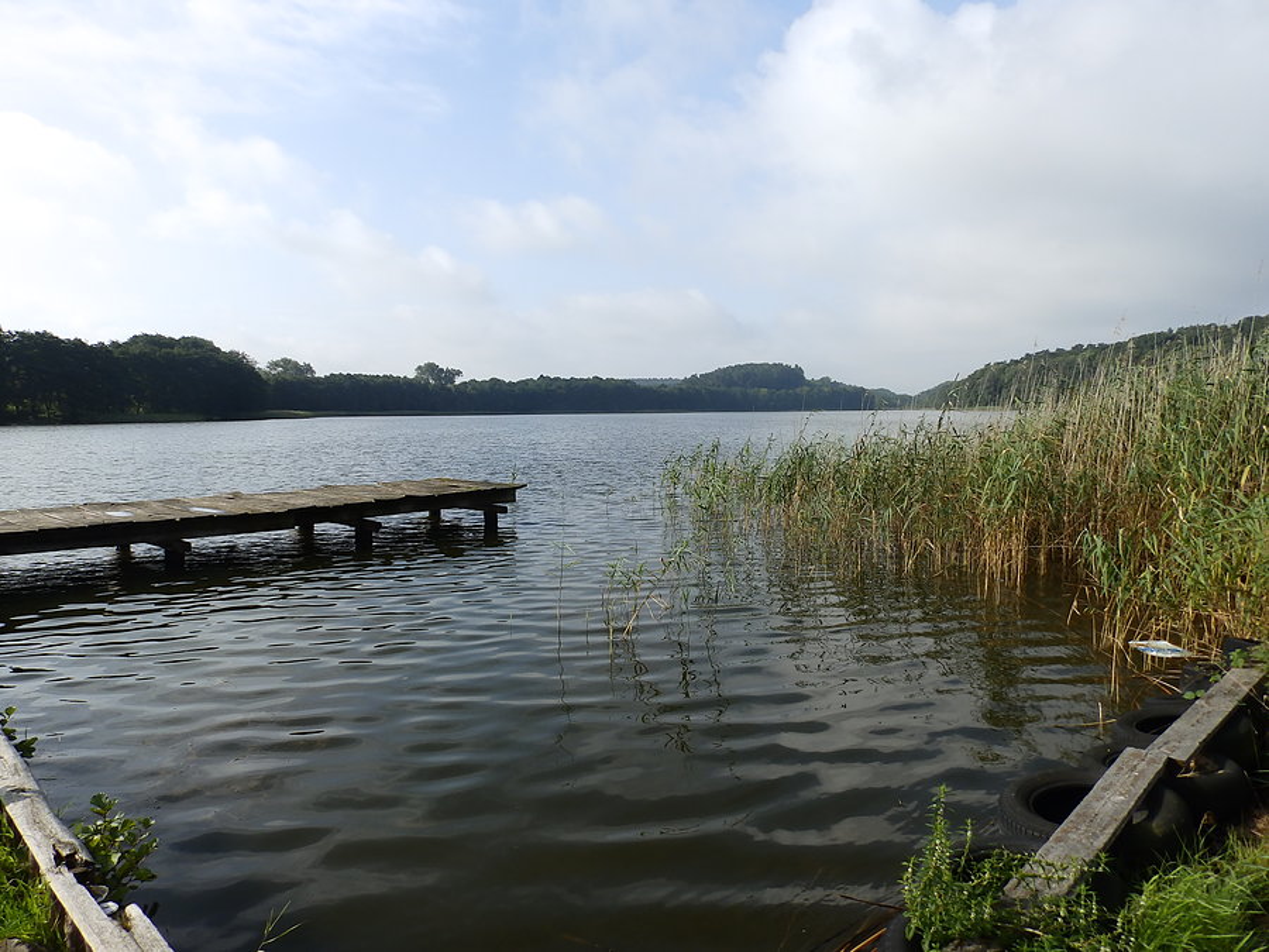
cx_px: 634
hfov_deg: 76.4
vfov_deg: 61.1
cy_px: 476
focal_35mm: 22
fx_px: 807
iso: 80
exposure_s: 1/500
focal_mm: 4
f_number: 4.5
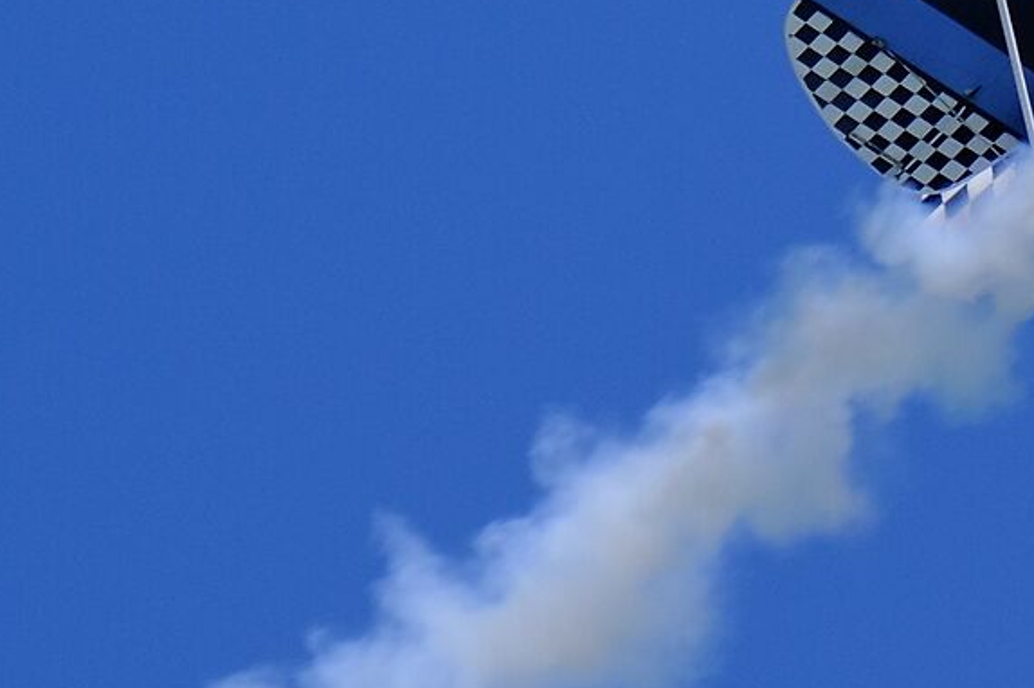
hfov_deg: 1.6
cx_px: 766
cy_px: 205
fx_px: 36024
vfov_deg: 1.1
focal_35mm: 1255
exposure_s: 1/2000
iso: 400
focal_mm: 200
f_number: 5.6
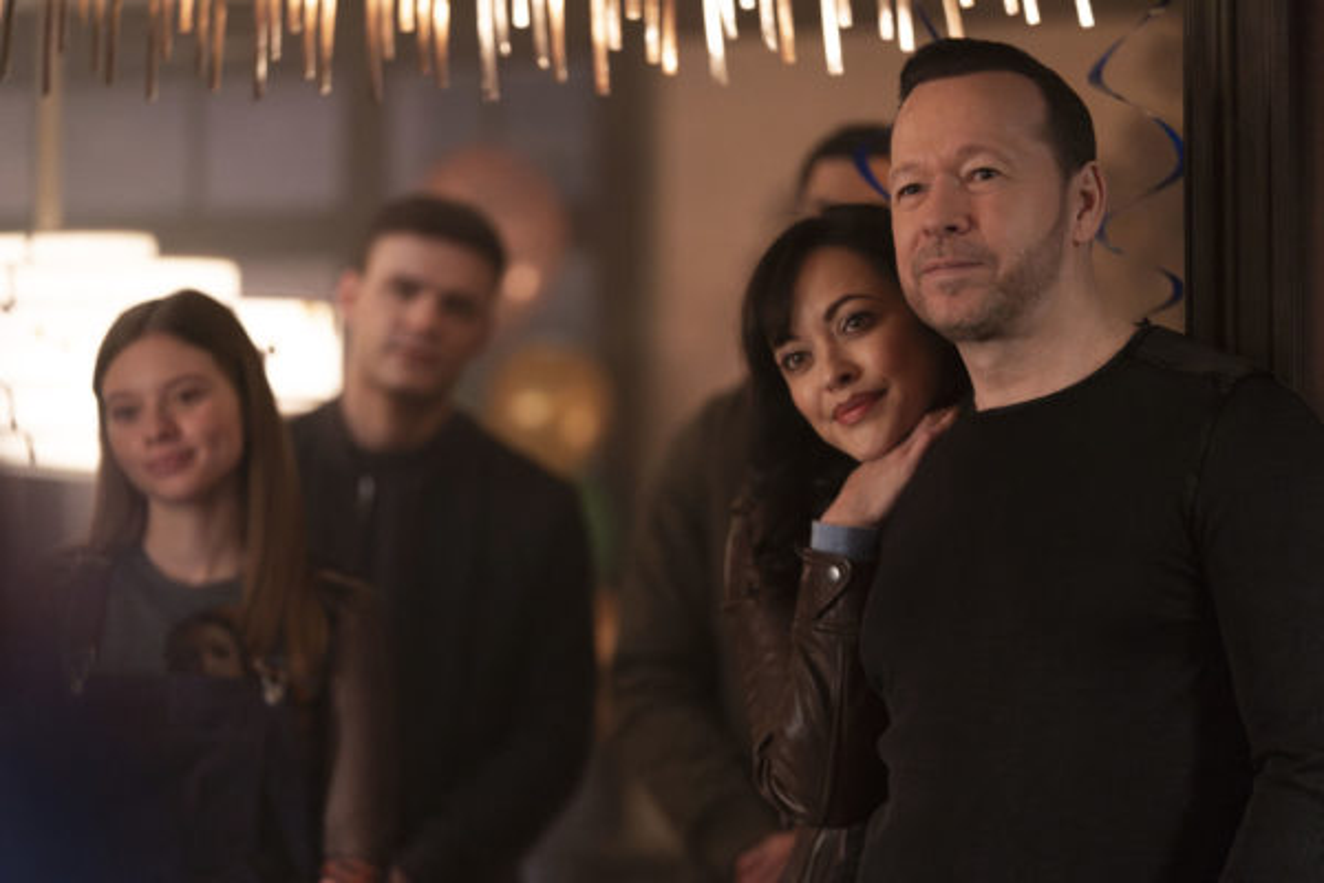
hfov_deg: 16.4
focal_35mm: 125
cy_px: 442
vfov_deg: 11.0
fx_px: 4597
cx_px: 662
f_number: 2.8
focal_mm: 125
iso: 8000
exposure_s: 1/40
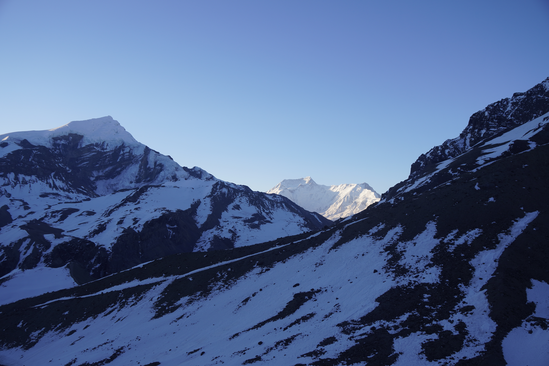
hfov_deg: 57.2
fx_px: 503
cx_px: 274
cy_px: 183
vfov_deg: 40.0
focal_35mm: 33
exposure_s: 1/200
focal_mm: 22
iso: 100
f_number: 4
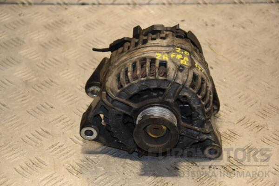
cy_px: 93
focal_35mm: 99
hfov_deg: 20.6
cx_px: 140
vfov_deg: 13.8
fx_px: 767
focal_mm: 66
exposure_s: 1/160
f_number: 5.3
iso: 800
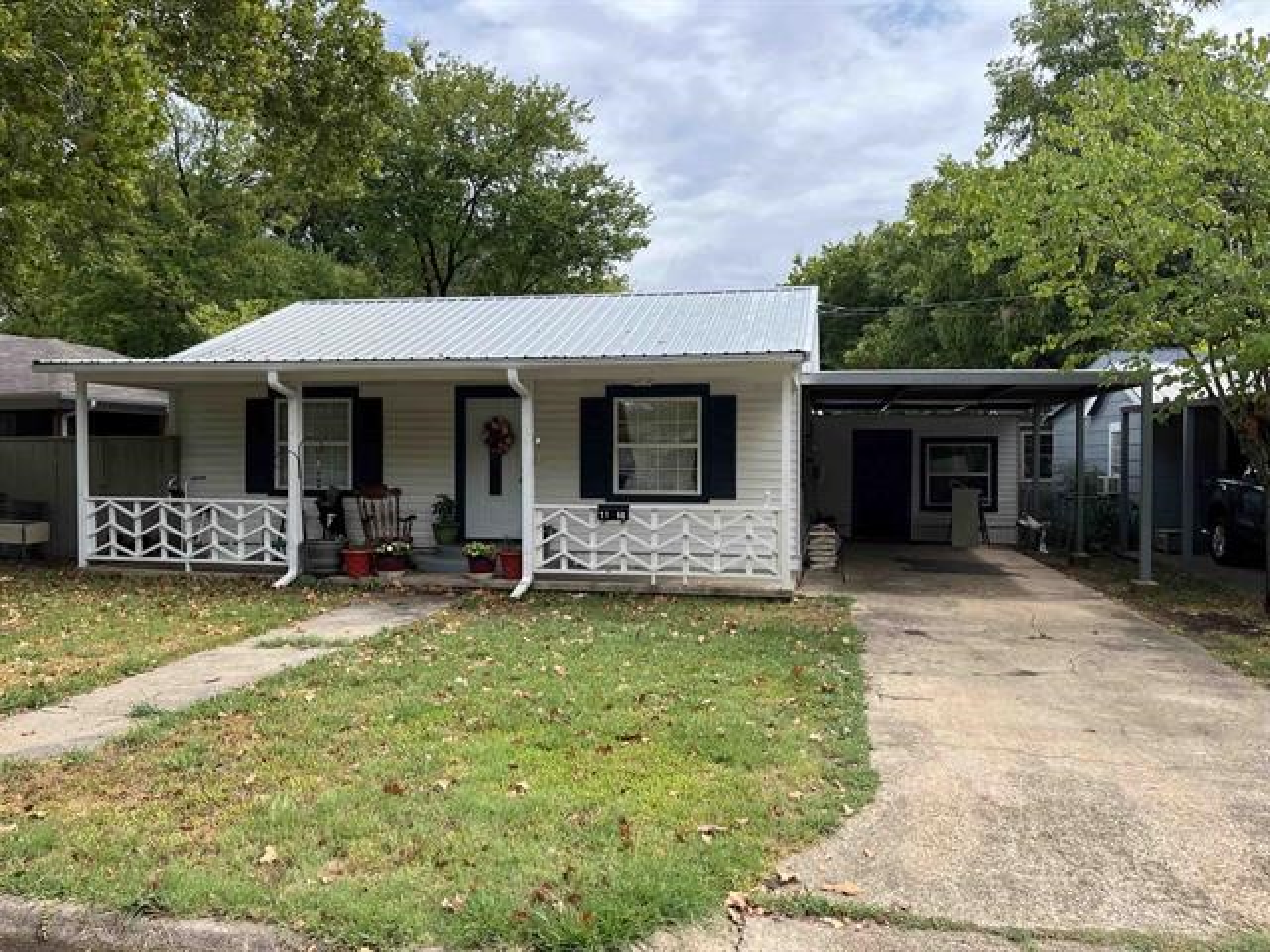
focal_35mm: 26
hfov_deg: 67.3
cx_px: 635
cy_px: 476
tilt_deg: -0.8
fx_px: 954
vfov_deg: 53.1
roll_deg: +0.5
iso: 50
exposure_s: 1/2571
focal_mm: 5.1
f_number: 1.6
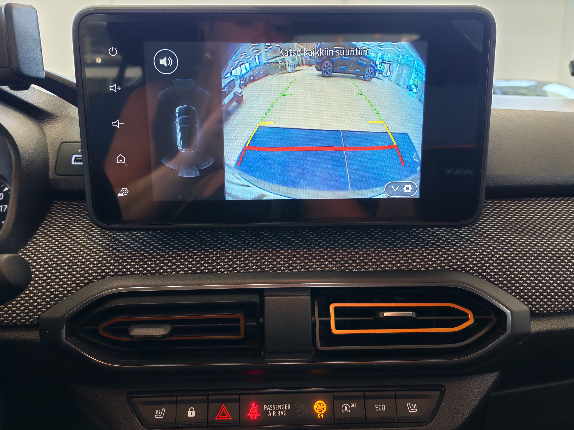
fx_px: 531
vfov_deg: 44.2
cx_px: 287
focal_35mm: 32
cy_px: 215
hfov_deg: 56.8
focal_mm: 6.12
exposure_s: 1/100
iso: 500
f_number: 1.9
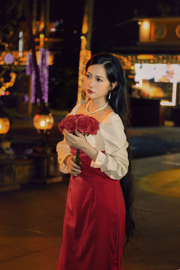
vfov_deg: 23.9
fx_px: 637
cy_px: 135
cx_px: 90
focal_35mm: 85
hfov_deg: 16.1
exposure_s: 1/125
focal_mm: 85
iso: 2500
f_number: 4
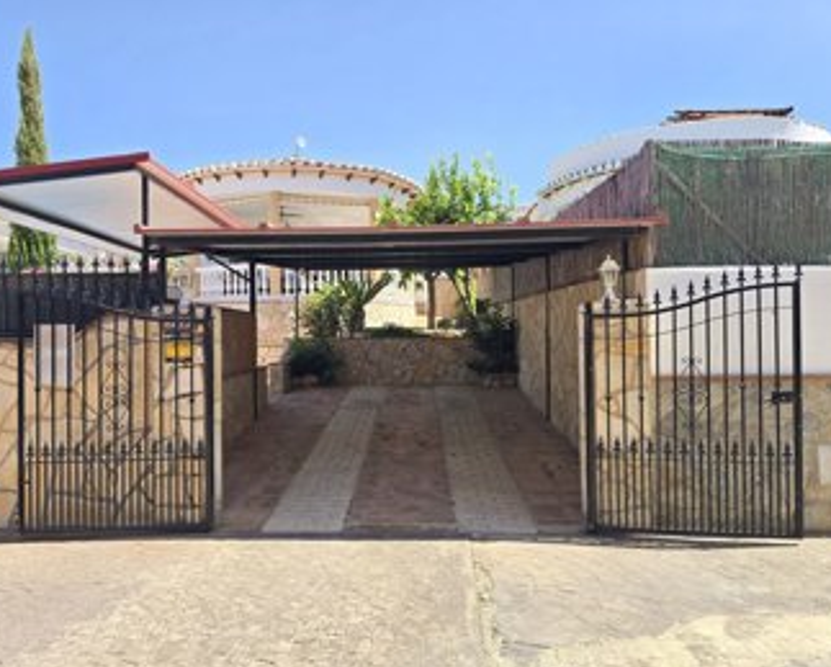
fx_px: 615
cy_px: 327
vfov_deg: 56.9
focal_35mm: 25
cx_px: 383
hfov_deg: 68.0
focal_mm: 6.3
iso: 12
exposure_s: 1/261
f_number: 1.7
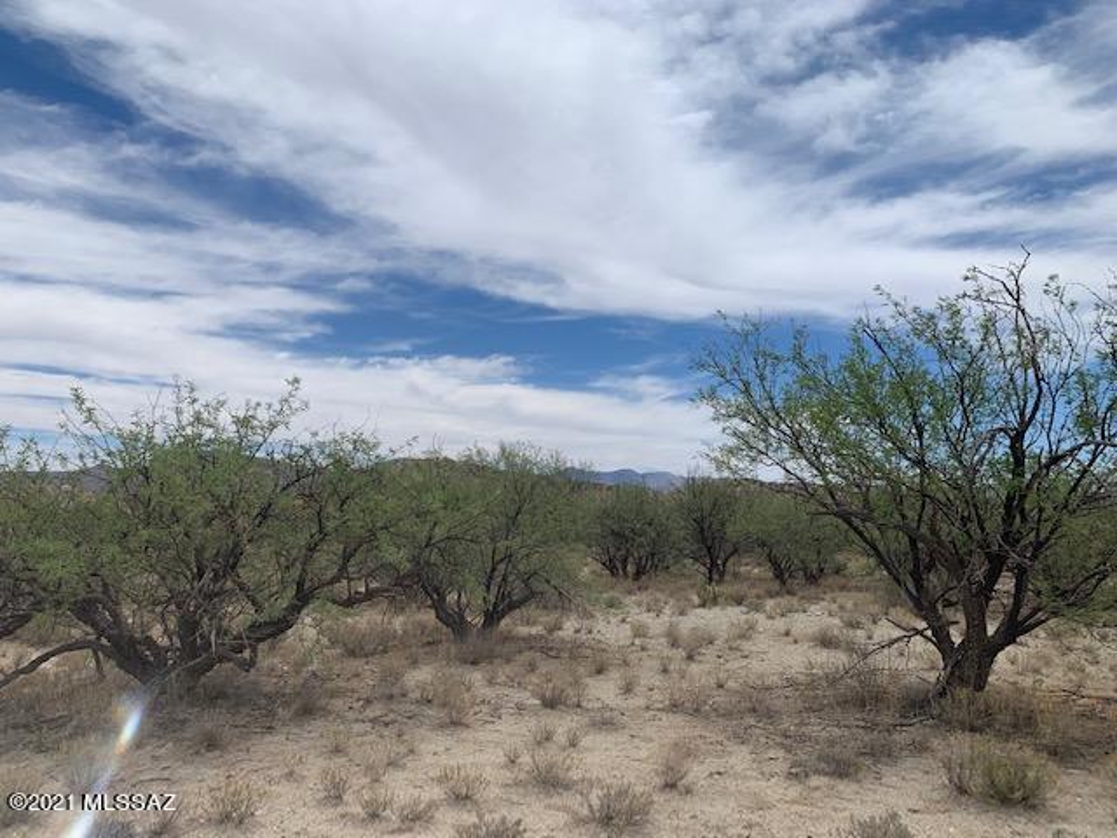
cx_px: 558
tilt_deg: +8.8
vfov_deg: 53.1
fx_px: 839
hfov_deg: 67.3
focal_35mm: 26
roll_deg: -0.2
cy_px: 419
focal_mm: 4.25
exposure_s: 1/4673
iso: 25
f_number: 1.8
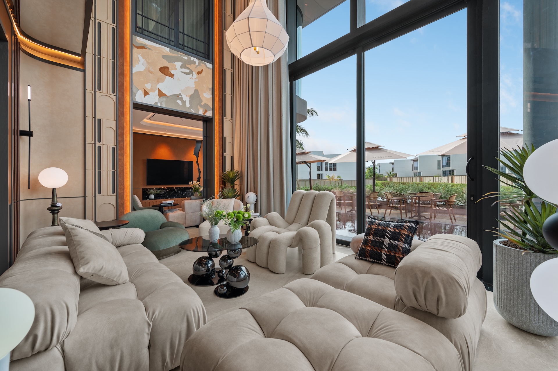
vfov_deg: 81.1
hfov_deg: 104.3
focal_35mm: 14
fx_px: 217
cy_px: 186
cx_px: 279
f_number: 8
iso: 100
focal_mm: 14
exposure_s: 1/8
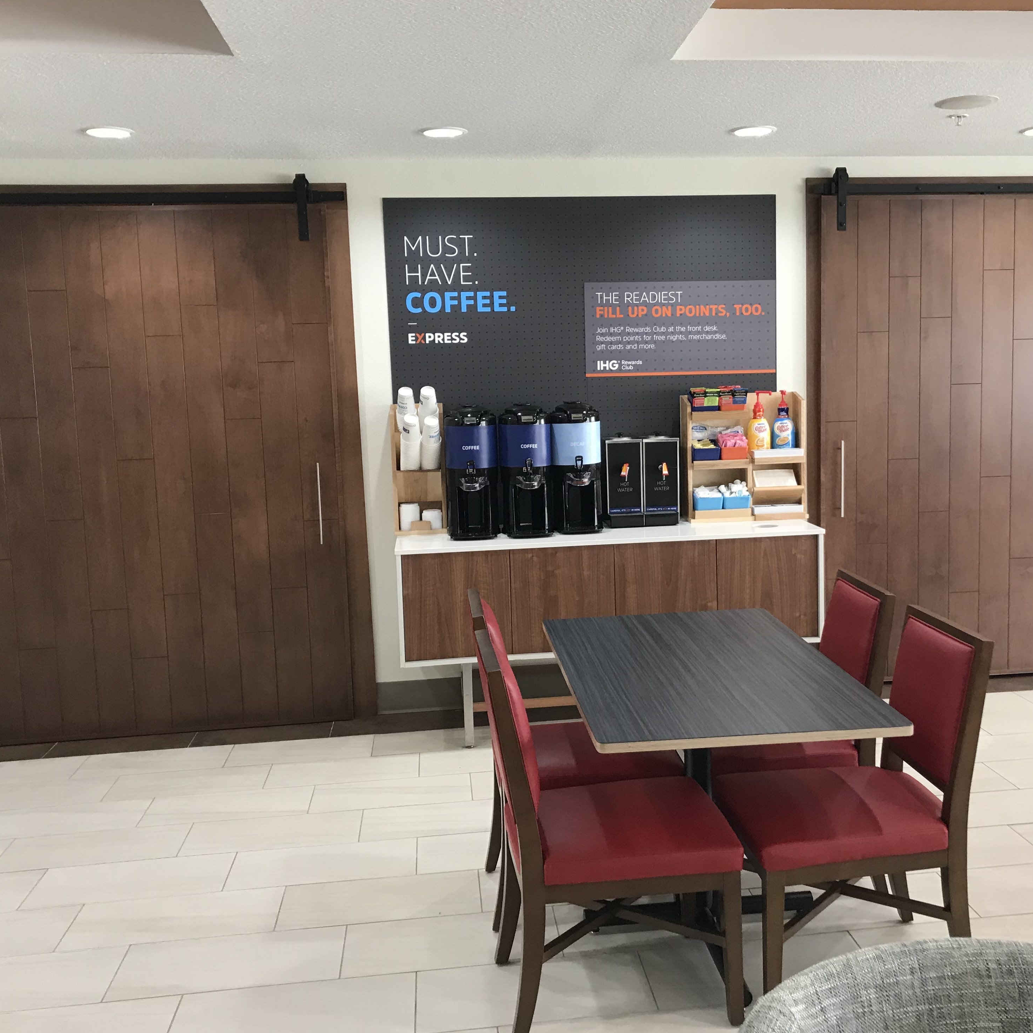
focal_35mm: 34
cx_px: 596
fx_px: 1148
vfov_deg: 48.5
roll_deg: +2.3
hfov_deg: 48.3
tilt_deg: -6.9
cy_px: 512
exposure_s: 1/20
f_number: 1.8
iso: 40
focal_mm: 3.99
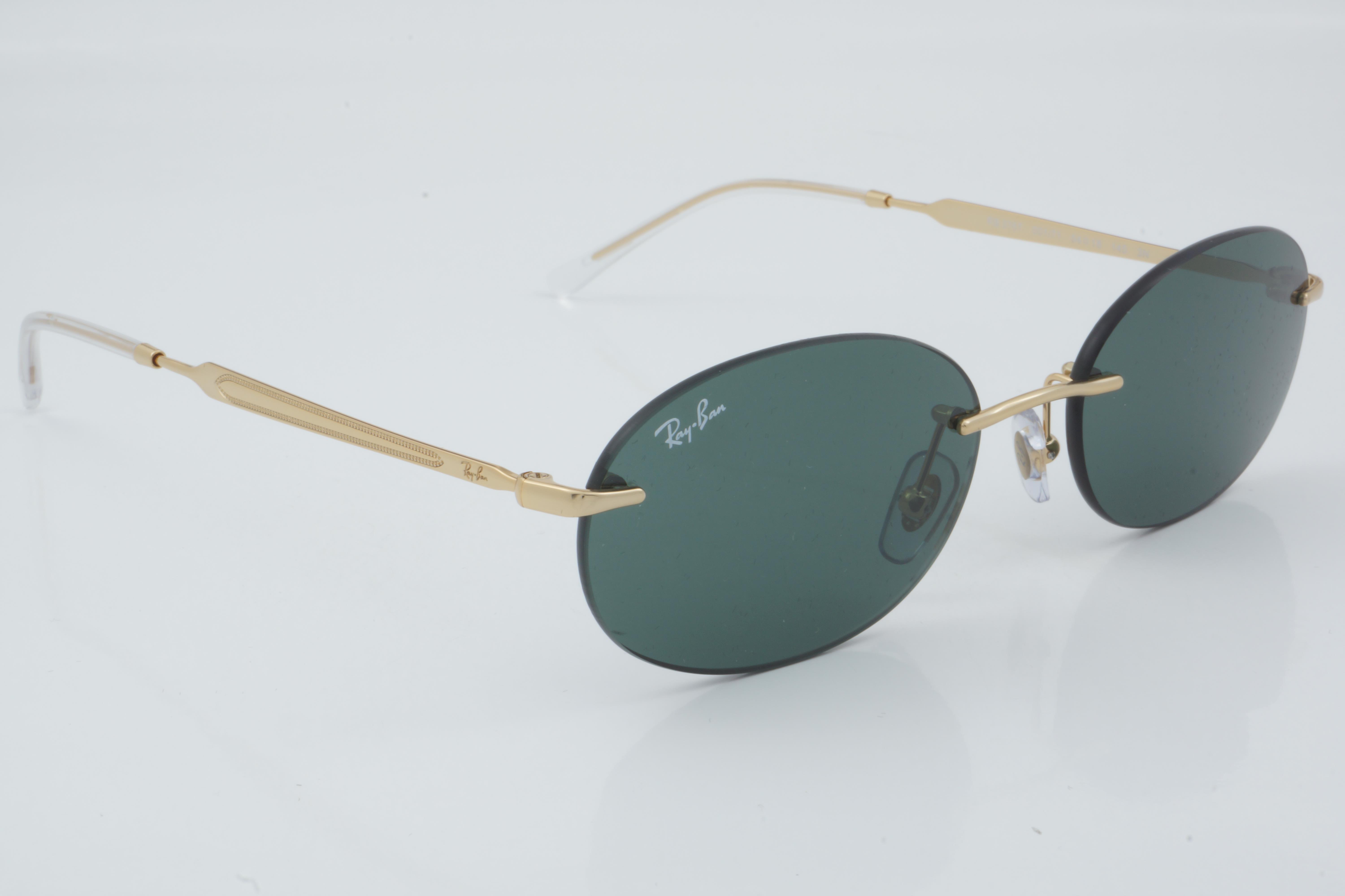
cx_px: 672
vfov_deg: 20.2
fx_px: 2522
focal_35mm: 68
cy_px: 448
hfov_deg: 29.9
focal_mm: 45
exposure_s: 1/3
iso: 100
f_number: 32
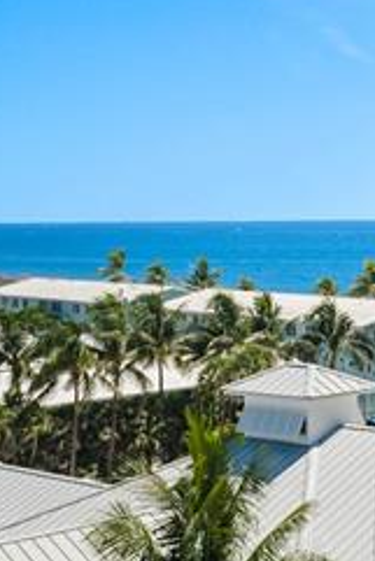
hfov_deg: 14.6
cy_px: 218
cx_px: 655
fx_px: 1295
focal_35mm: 83
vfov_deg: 24.4
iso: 100
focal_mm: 25
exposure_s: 1/60
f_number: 5
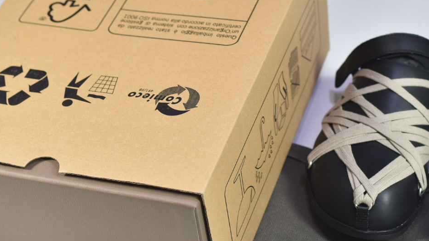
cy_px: 149
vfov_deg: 12.7
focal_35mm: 95
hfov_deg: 22.5
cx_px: 247
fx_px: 1079
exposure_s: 1/160
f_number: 3.2
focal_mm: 35
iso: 320
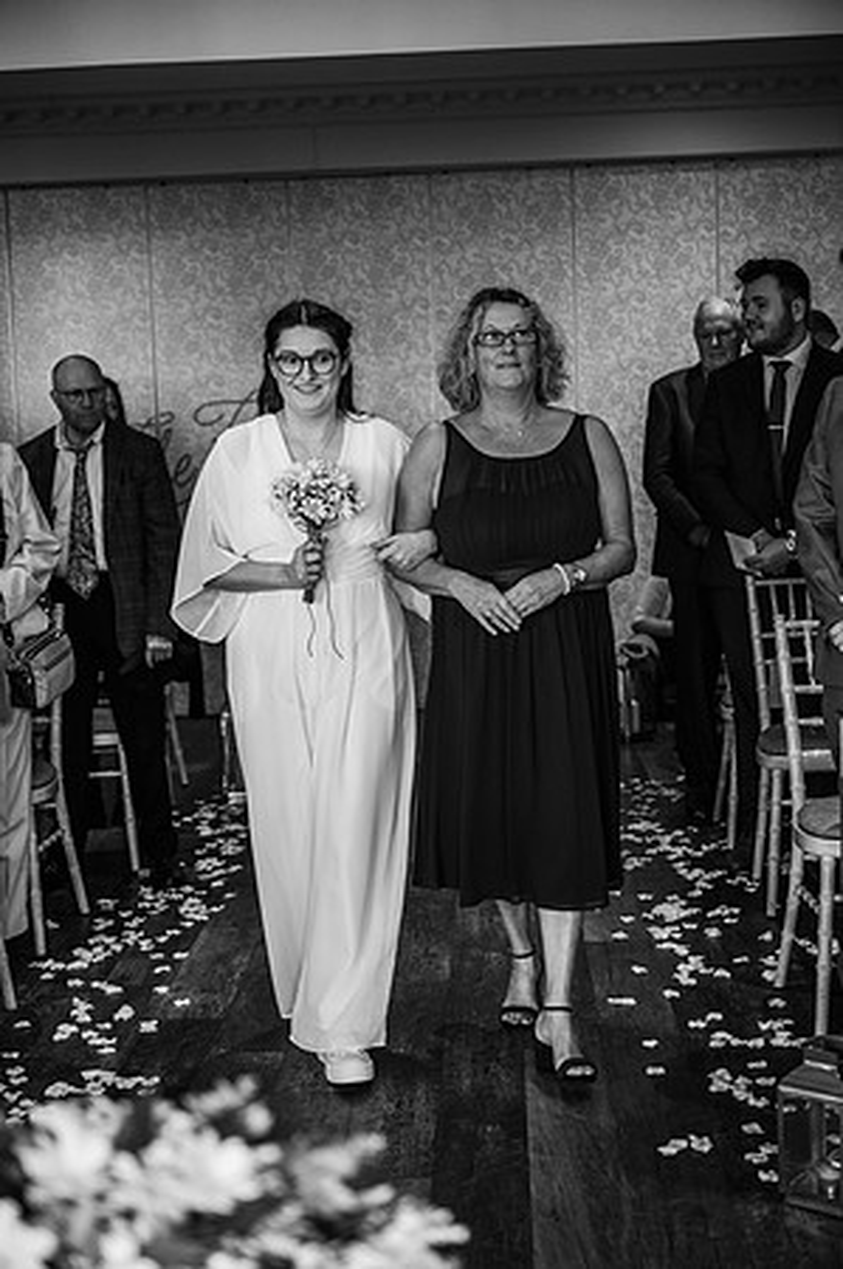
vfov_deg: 41.2
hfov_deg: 28.0
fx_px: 1690
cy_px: 634
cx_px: 422
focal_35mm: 48
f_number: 2.8
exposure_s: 1/200
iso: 1100
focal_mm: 48
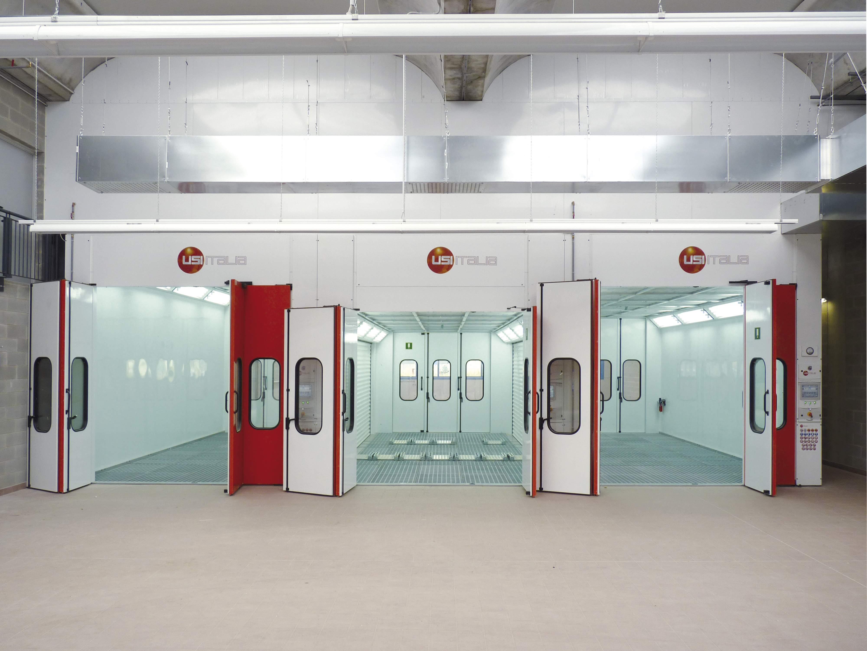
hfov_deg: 65.3
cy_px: 326
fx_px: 676
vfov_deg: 51.4
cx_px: 434
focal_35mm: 27
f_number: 2.8
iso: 80
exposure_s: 1/100
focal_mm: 4.8
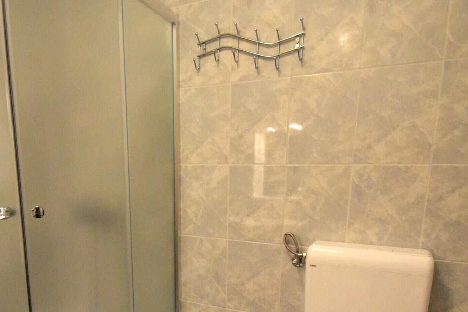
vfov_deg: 47.8
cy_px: 232
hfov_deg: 69.2
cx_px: 210
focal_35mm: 26
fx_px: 338
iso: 3200
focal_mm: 10
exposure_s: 1/200
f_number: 3.5
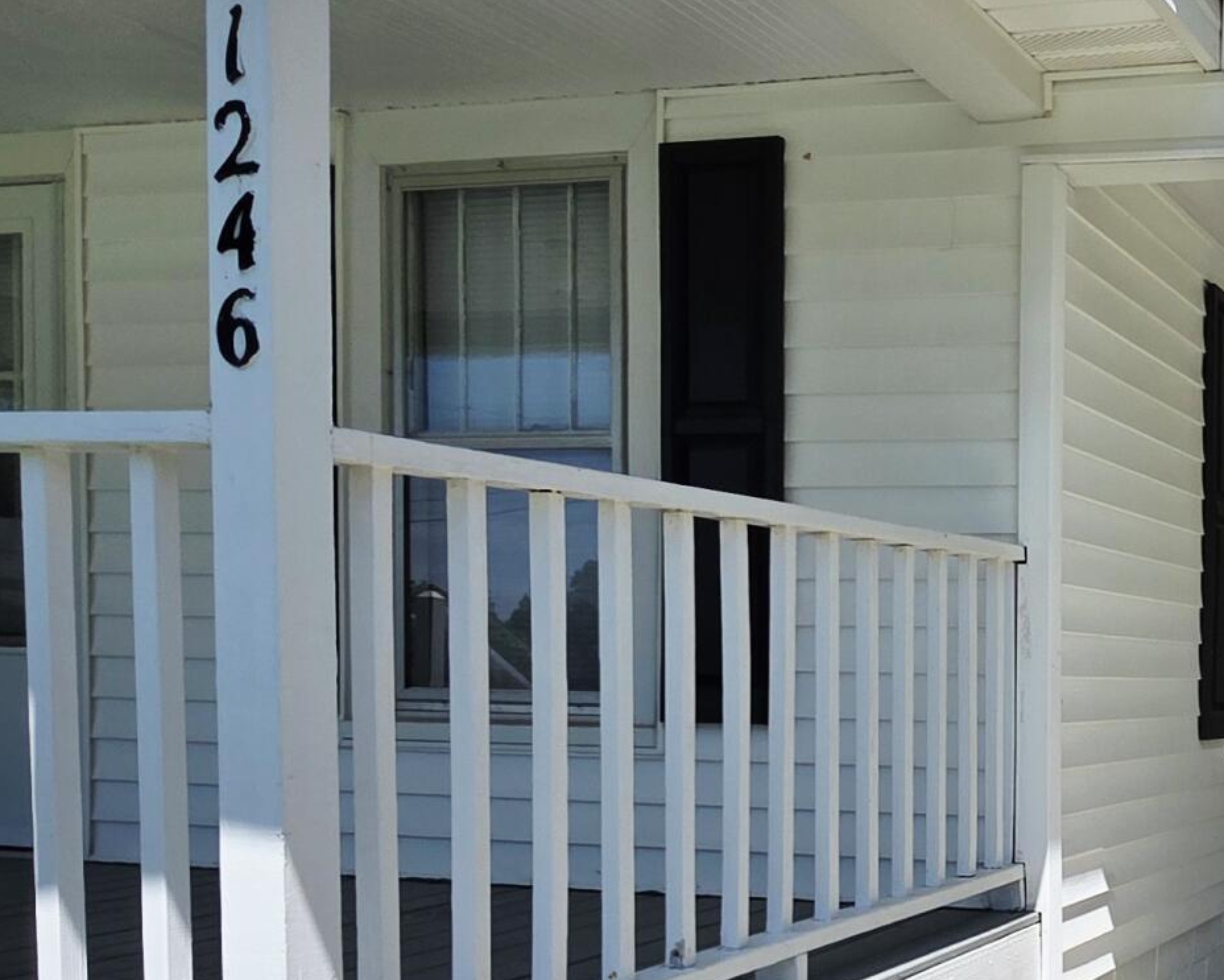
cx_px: 1322
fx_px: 1486
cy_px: 782
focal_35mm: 41
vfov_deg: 35.3
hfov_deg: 37.9
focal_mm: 2.2
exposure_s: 1/3333
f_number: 1.9
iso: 40
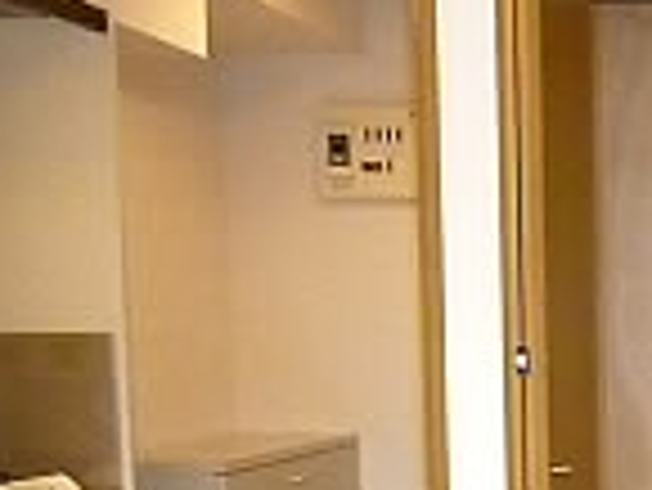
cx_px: 944
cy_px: 456
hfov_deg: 22.3
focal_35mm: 74
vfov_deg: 19.5
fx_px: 1395
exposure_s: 1/100
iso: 1600
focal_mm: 4.5
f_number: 3.1
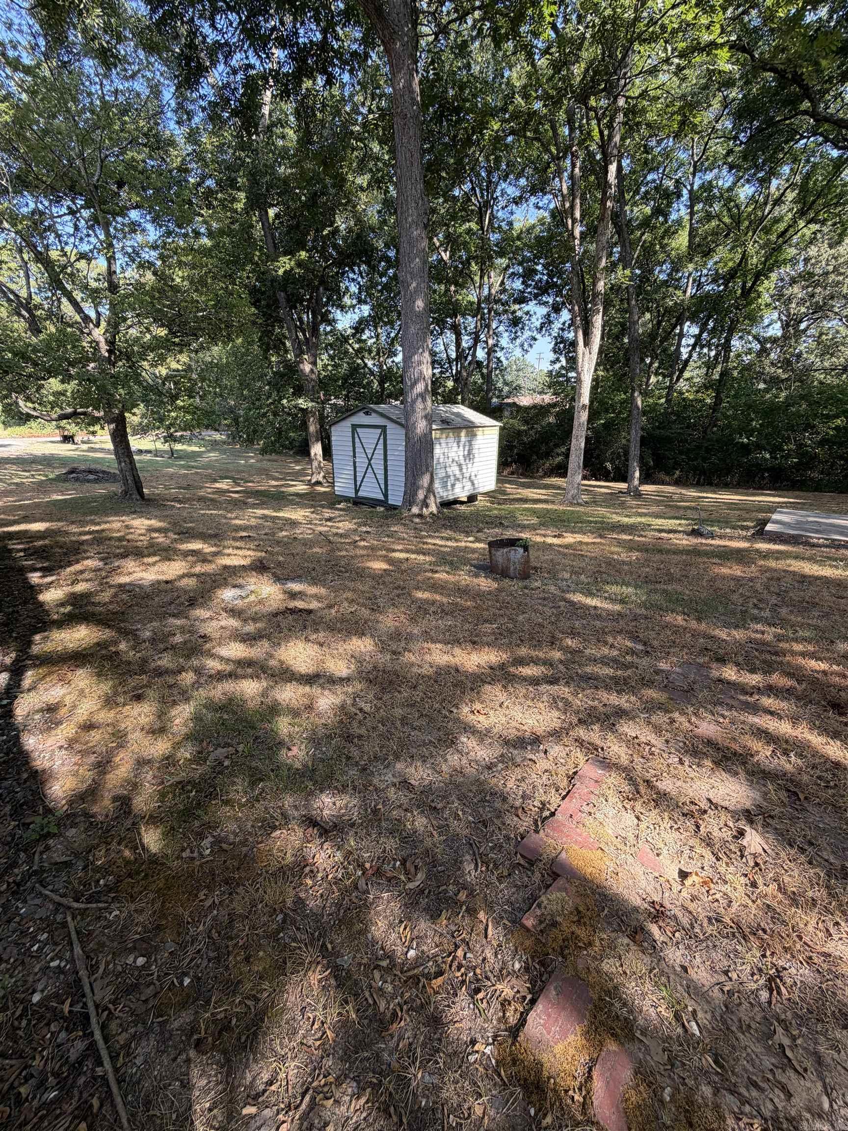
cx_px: 424
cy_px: 566
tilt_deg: -18.7
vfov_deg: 102.1
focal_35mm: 14
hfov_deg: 85.7
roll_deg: +0.8
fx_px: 457
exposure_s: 1/138
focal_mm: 2.22
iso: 40
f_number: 2.2
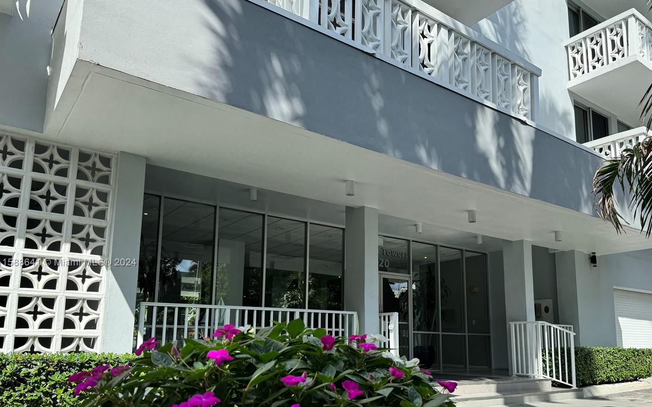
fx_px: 515
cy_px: 263
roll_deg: -0.3
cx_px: 359
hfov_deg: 64.5
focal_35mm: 29
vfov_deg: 42.7
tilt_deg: +8.8
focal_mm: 6.86
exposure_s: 1/1767
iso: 80
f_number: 1.78
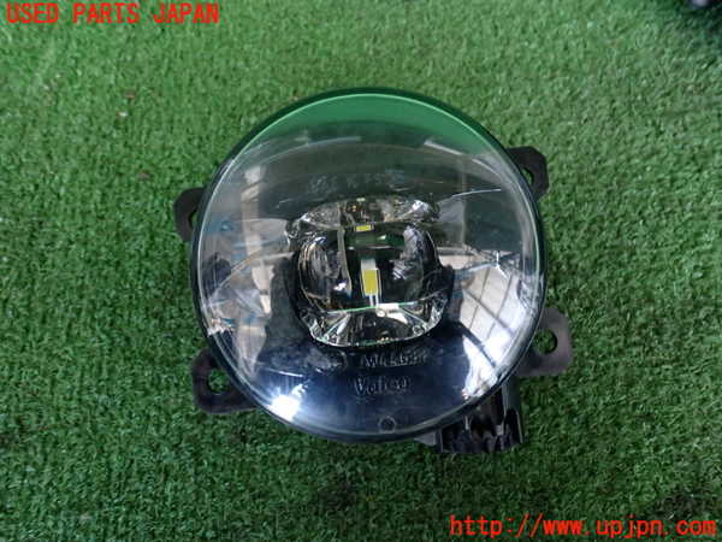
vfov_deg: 46.8
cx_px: 361
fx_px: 626
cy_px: 271
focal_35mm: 30
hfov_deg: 60.0
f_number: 2.3
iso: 400
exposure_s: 1/30
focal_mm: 5.4
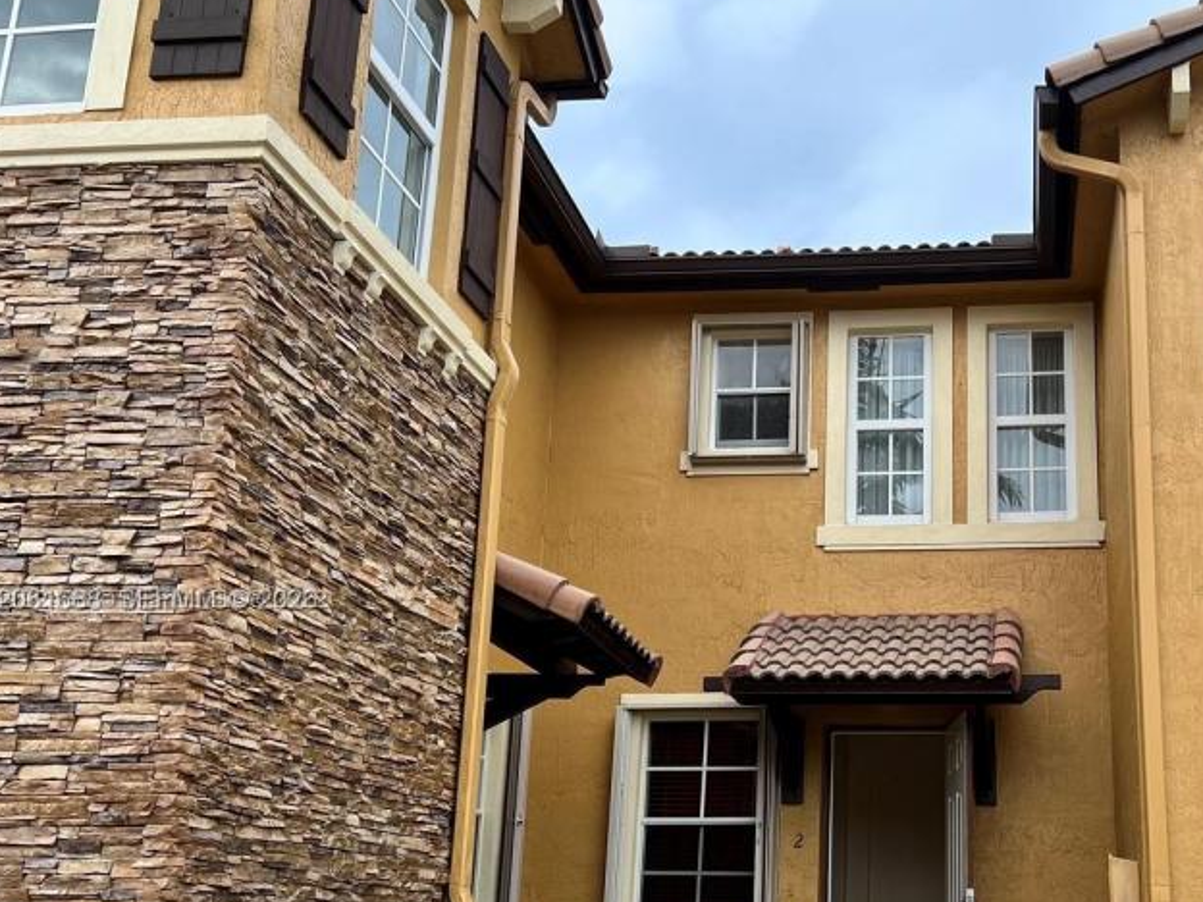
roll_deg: -0.8
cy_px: 601
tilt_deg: +13.5
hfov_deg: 45.4
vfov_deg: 35.6
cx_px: 883
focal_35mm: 40
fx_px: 1390
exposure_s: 1/2404
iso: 50
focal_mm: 5.7
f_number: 1.5
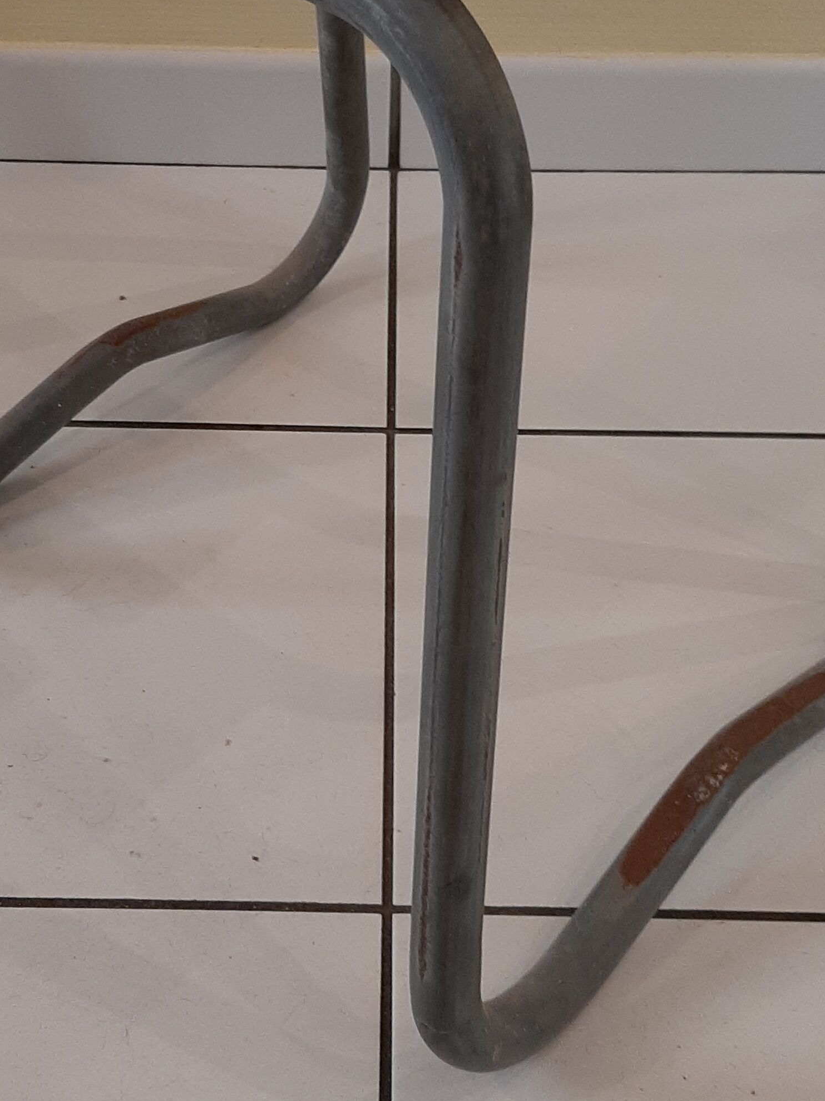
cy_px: 413
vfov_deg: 36.0
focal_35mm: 53
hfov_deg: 27.5
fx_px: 1685
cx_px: 387
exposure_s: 1/50
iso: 80
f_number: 1.7
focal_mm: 3.93
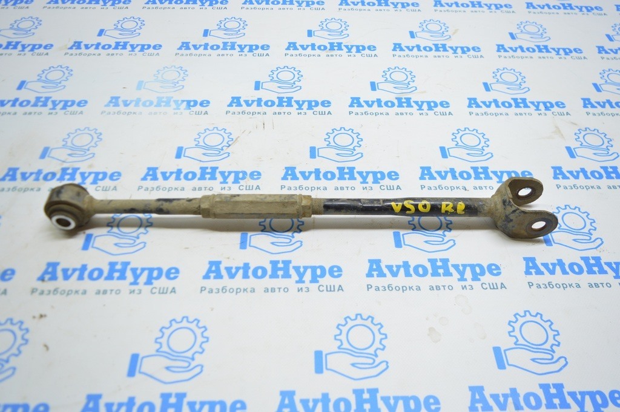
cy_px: 206
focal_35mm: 30
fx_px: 516
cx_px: 310
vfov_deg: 43.5
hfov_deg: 62.0
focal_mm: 20
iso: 400
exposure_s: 1/50
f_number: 3.5
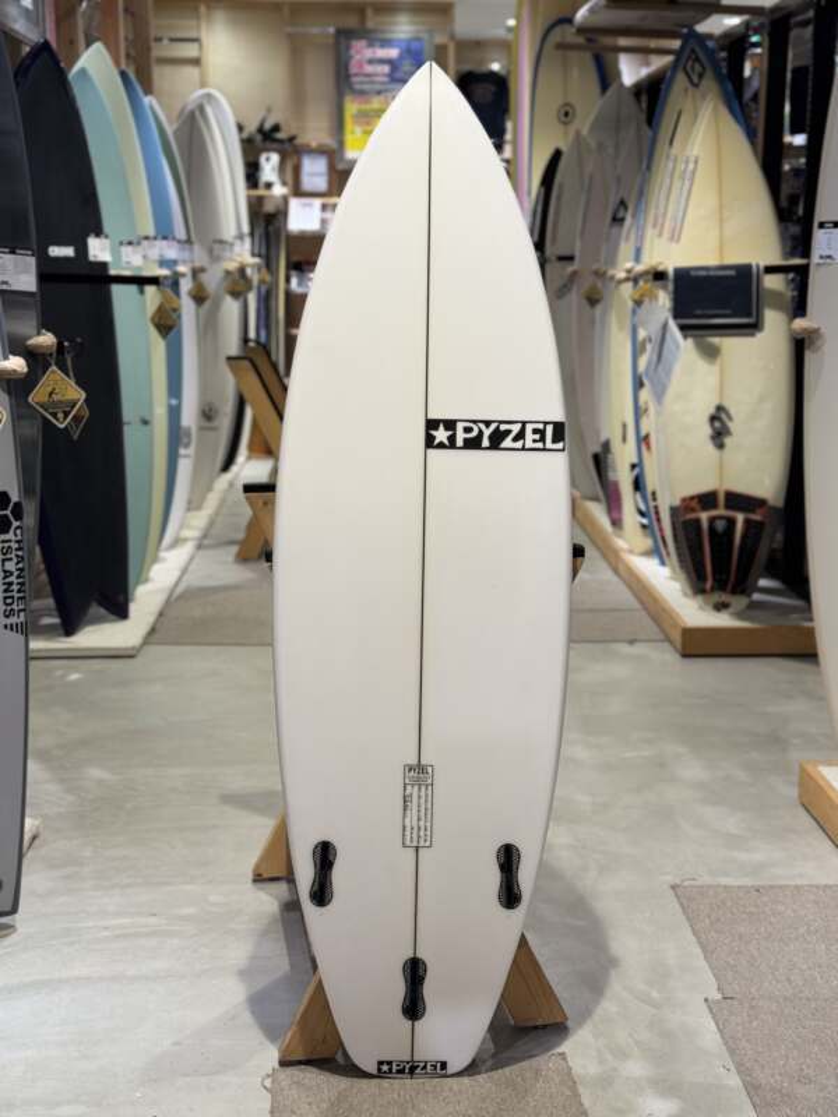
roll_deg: -0.3
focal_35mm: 48
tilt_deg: -10.6
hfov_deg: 30.3
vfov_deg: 39.7
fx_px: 1549
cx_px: 419
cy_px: 558
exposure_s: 1/100
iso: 50
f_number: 1.78
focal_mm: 6.76
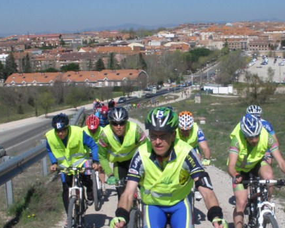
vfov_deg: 23.5
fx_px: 549
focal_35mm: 65
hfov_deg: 28.9
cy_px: 106
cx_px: 194
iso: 64
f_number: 5.6
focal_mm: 6.3
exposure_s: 1/500
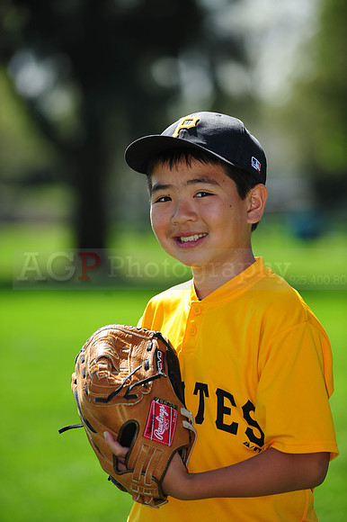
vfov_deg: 10.3
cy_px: 261
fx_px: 2895
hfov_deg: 6.9
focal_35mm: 200
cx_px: 174
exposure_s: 1/1000
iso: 200
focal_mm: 200
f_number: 4.5
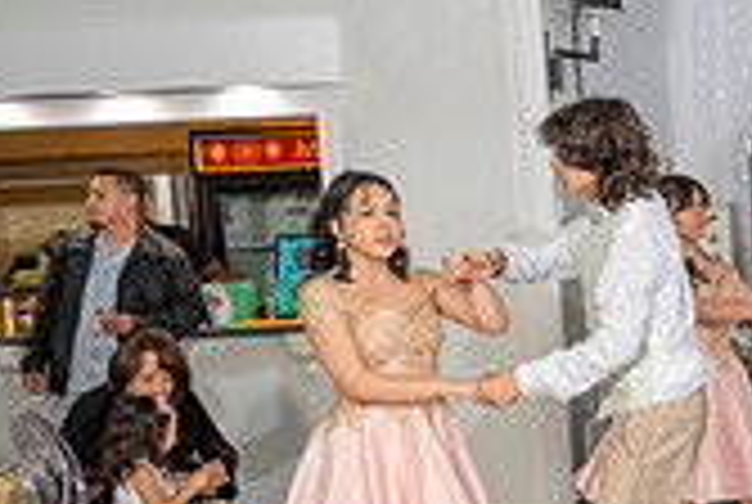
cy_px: 362
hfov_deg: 18.1
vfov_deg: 14.1
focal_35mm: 97
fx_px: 2030
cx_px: 1207
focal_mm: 28
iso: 500
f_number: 3.5
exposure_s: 1/160
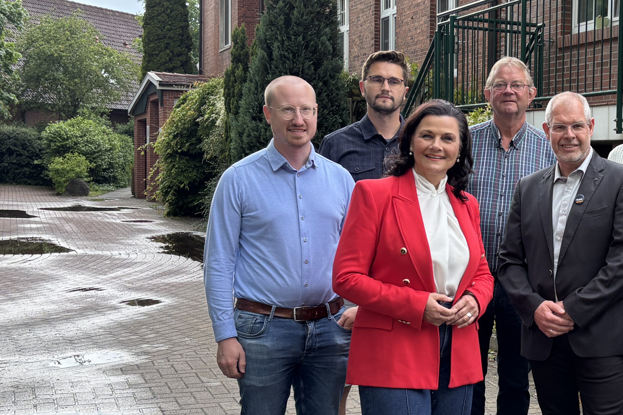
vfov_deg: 22.2
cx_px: 548
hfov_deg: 31.5
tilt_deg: -5.4
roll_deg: -2.0
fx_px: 1056
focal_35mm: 61
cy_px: 247
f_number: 1.6
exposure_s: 1/212
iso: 50
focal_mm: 5.96
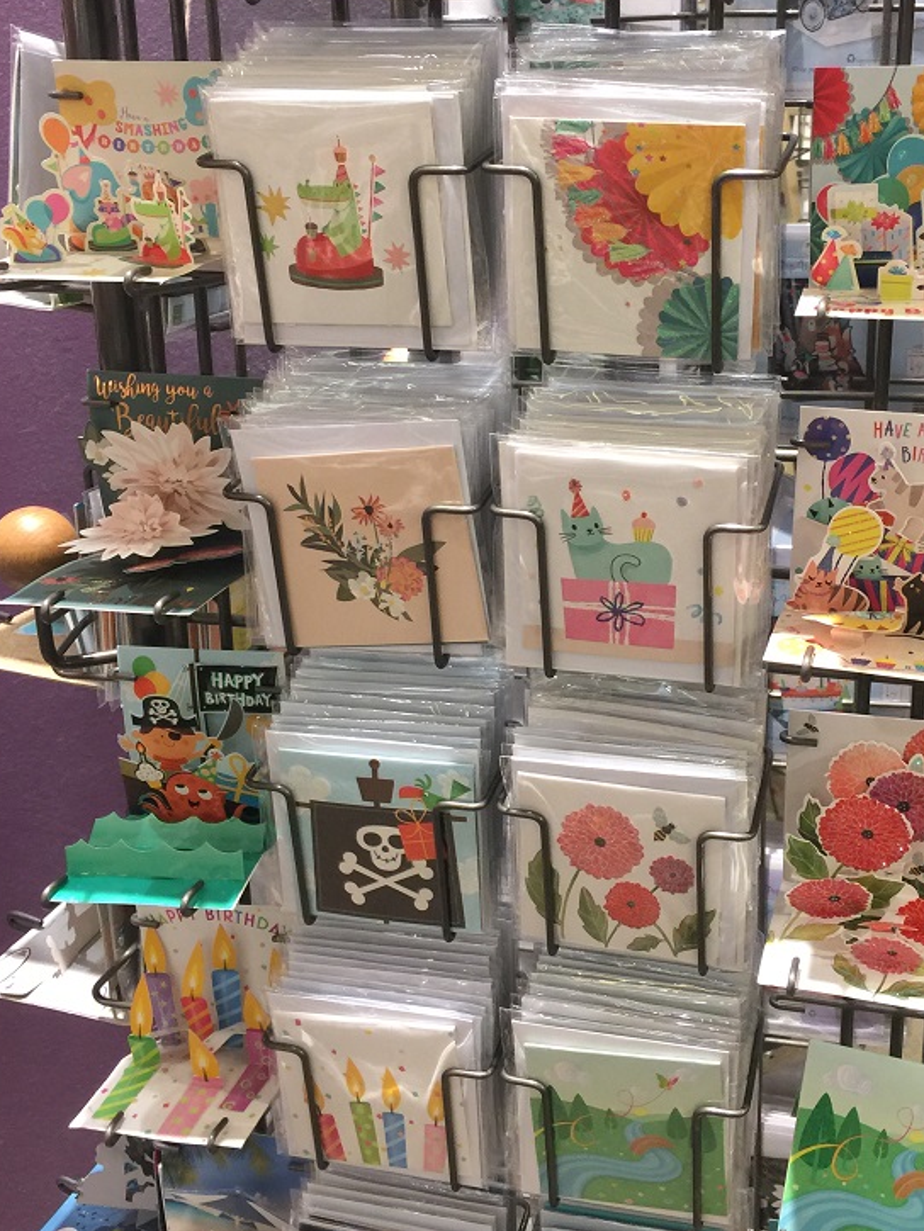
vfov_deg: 46.7
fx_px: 1423
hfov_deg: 35.6
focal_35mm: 40
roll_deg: +2.8
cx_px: 611
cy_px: 557
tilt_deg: -16.9
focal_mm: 4.15
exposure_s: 1/17
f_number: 2.2
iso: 64
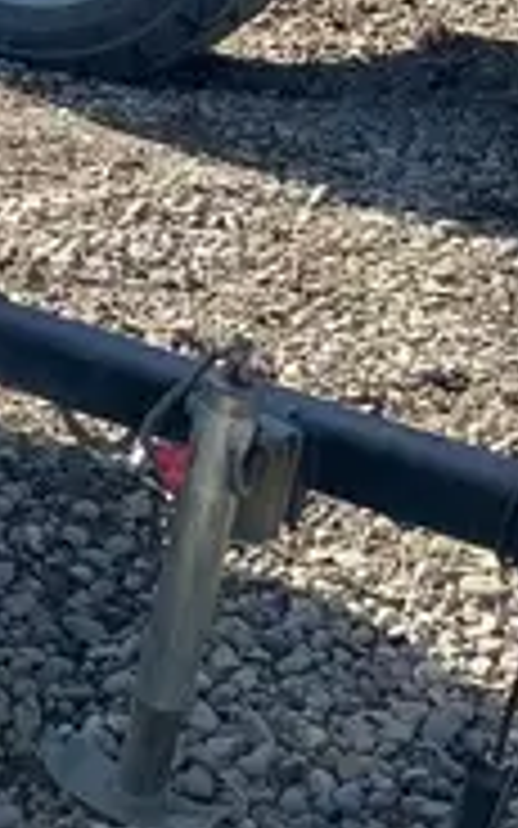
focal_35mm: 110
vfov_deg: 18.1
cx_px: -333
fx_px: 2485
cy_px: -115
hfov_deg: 11.3
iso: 32
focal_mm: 4.25
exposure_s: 1/2066
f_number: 1.8
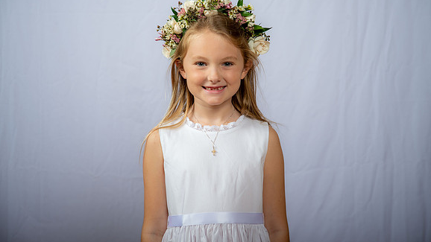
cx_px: 216
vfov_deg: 14.7
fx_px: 937
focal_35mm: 82
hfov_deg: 25.9
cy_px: 111
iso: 250
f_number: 6.3
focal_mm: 78
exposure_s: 1/200
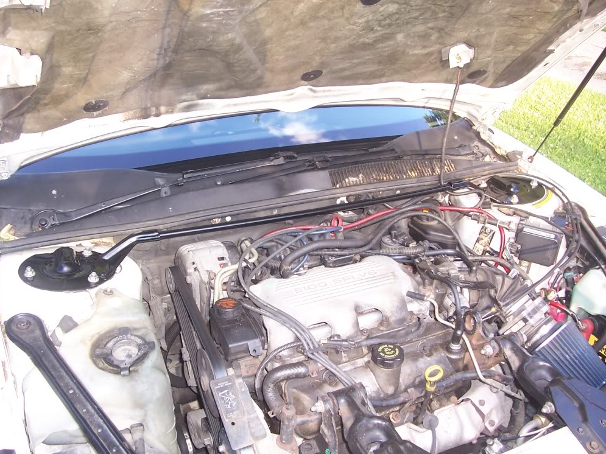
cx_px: 309
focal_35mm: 35
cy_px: 231
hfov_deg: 52.6
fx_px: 613
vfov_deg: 40.7
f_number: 2.7
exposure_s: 1/60
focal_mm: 5.6
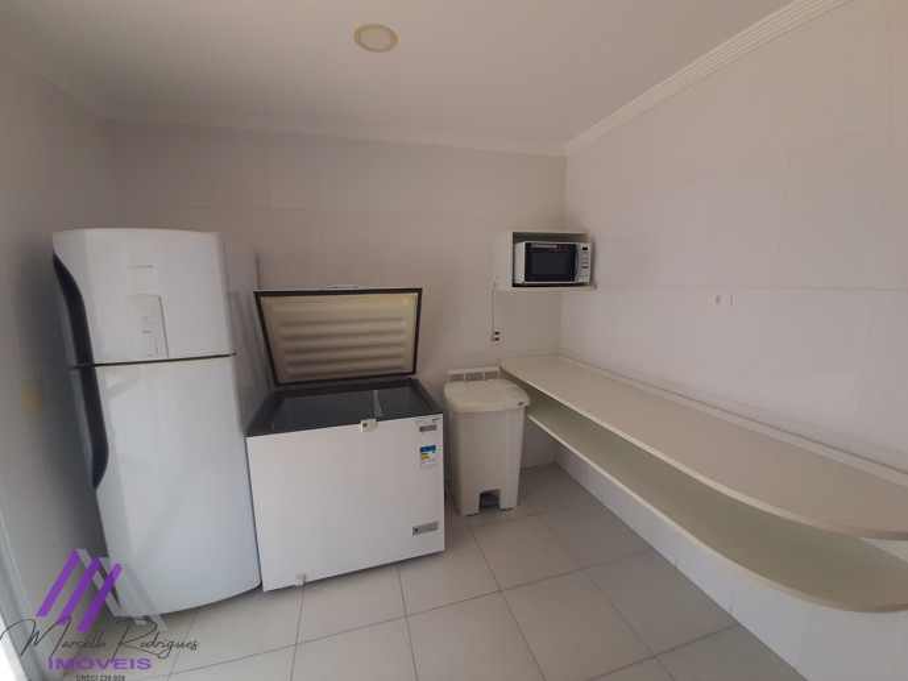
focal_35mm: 13
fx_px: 341
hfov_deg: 106.2
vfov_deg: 89.9
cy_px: 340
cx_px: 454
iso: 50
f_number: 2.2
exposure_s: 1/120
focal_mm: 1.42
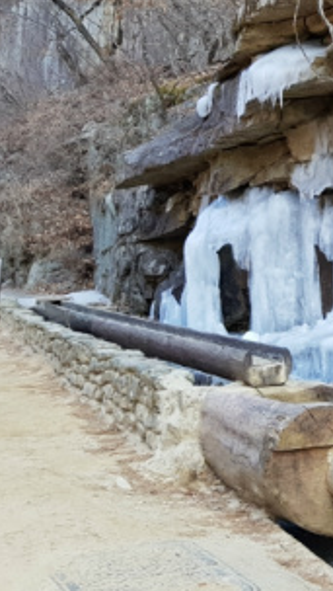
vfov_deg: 31.0
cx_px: 576
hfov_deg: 15.6
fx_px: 1065
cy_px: 267
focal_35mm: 68
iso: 64
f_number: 1.7
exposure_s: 1/120
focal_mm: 4.2
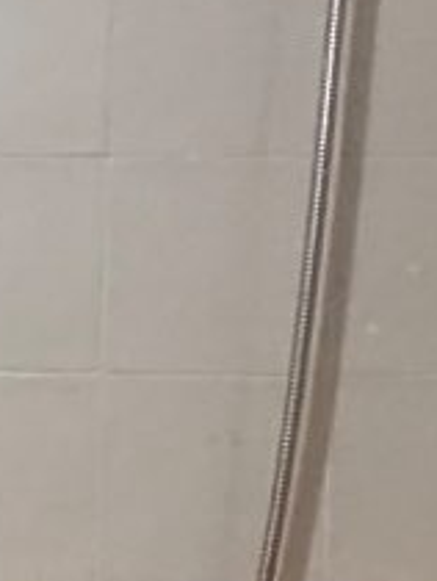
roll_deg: -1.1
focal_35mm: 100
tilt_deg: +1.2
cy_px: 797
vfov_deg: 18.1
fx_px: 1680
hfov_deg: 9.5
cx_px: -1052
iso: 320
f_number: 2.2
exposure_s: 1/64
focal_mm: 2.22
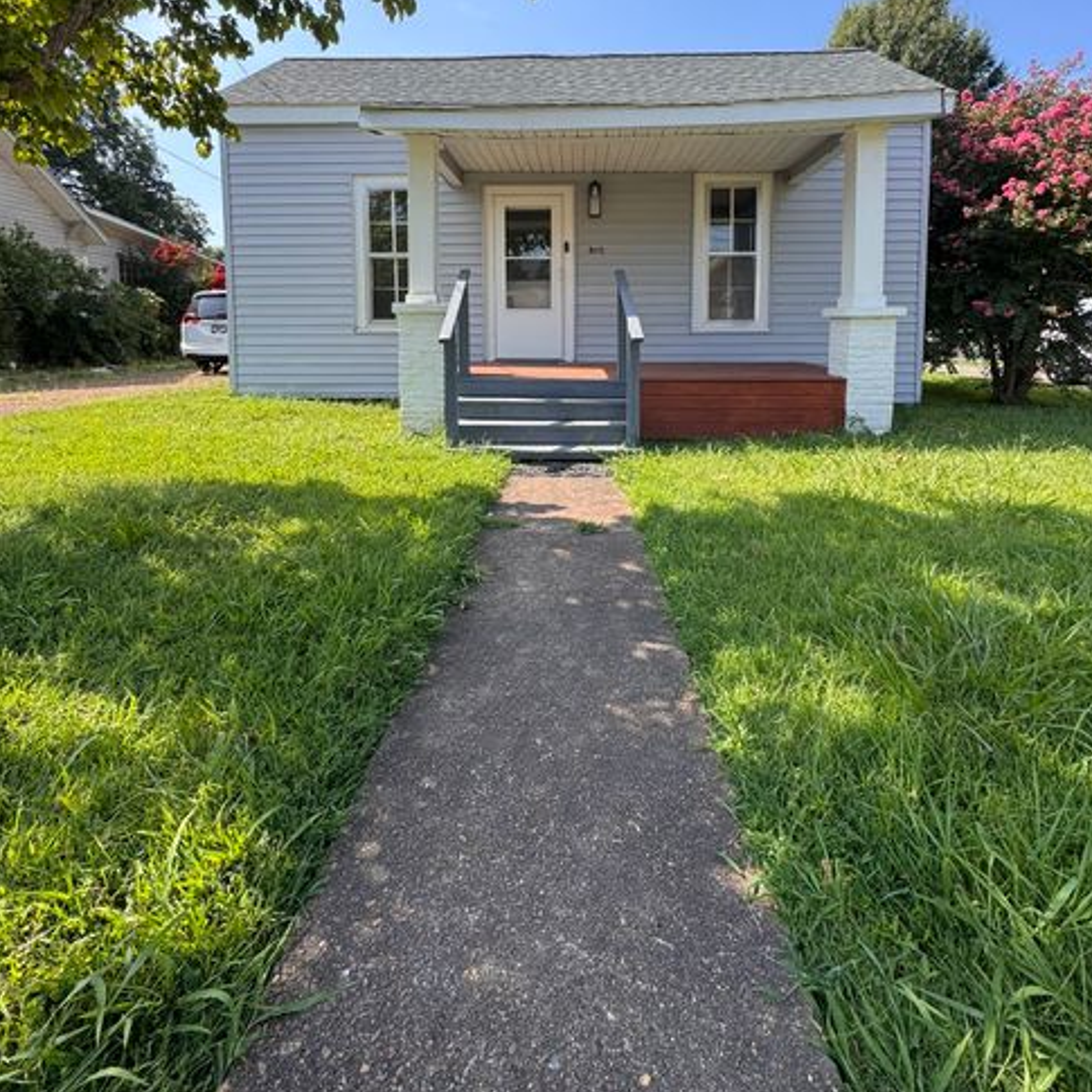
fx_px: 607
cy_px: 384
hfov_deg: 84.0
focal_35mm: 17
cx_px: 558
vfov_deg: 81.7
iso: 40
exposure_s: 1/548
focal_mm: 2.22
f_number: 2.2
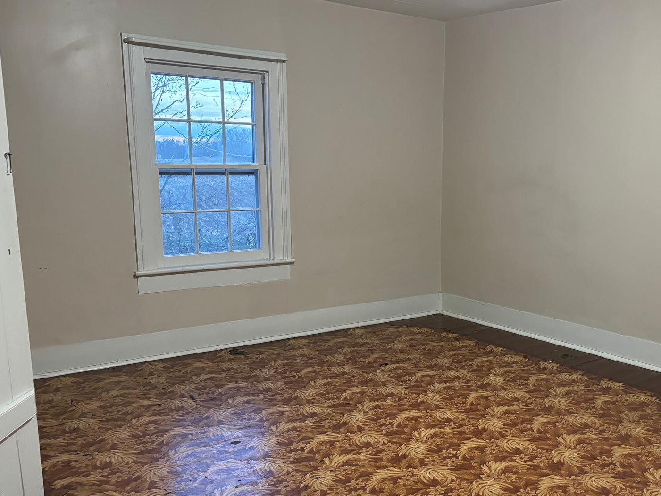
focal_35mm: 38
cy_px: 310
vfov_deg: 37.5
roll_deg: -1.6
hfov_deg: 47.8
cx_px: 465
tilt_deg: -10.4
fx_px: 726
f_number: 1.6
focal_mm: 5.96
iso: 400
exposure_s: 1/40
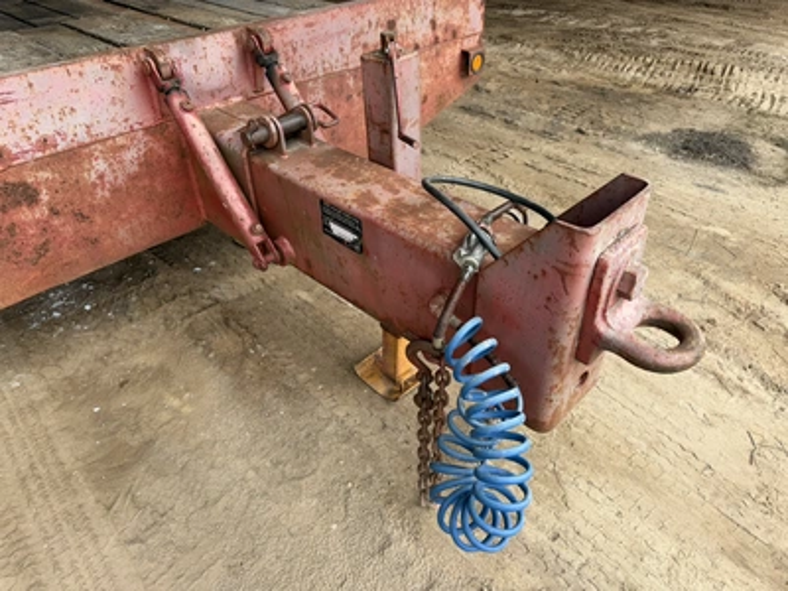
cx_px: 394
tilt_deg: -36.6
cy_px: 296
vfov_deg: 56.8
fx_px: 546
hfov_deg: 71.6
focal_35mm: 24
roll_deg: -0.5
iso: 64
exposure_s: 1/266
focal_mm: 6.76
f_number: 1.78
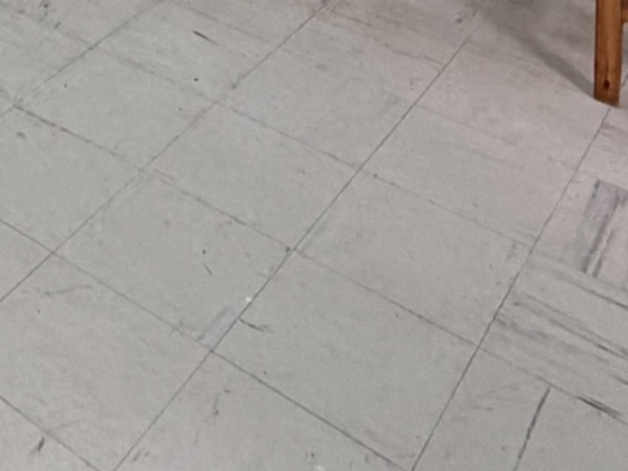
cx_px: -137
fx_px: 1197
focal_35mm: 66
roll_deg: -0.7
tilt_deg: -1.9
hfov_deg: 26.0
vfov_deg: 15.3
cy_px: -587
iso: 250
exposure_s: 1/100
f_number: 2.2
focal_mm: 2.22
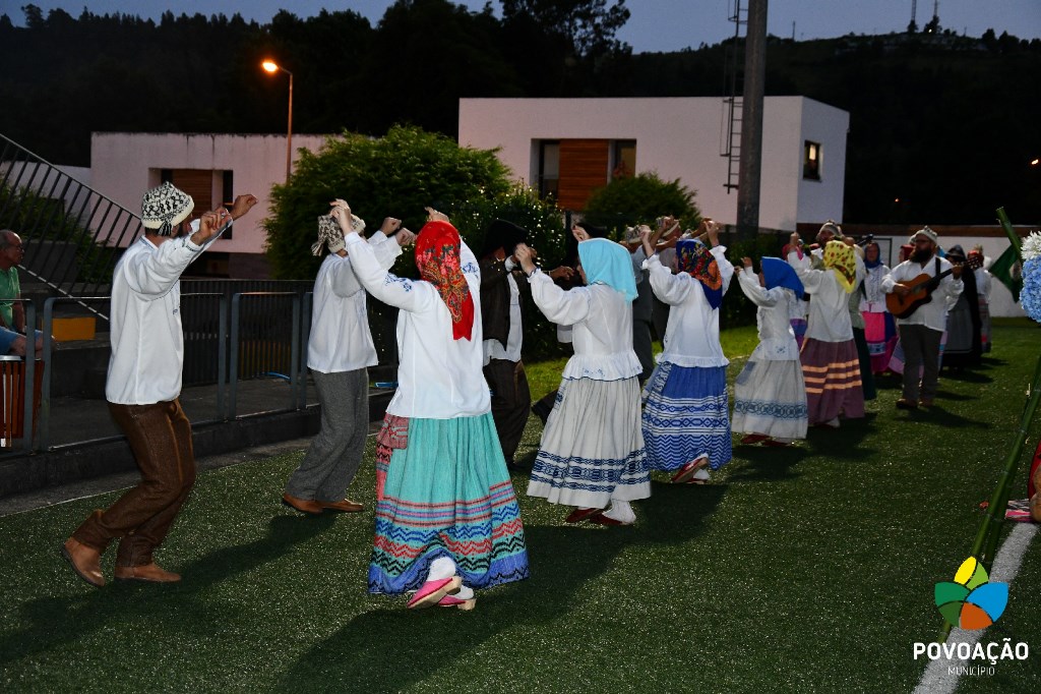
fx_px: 1821
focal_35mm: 63
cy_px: 347
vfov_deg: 21.6
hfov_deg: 31.9
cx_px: 520
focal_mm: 42
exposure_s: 1/60
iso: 2000
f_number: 4.8
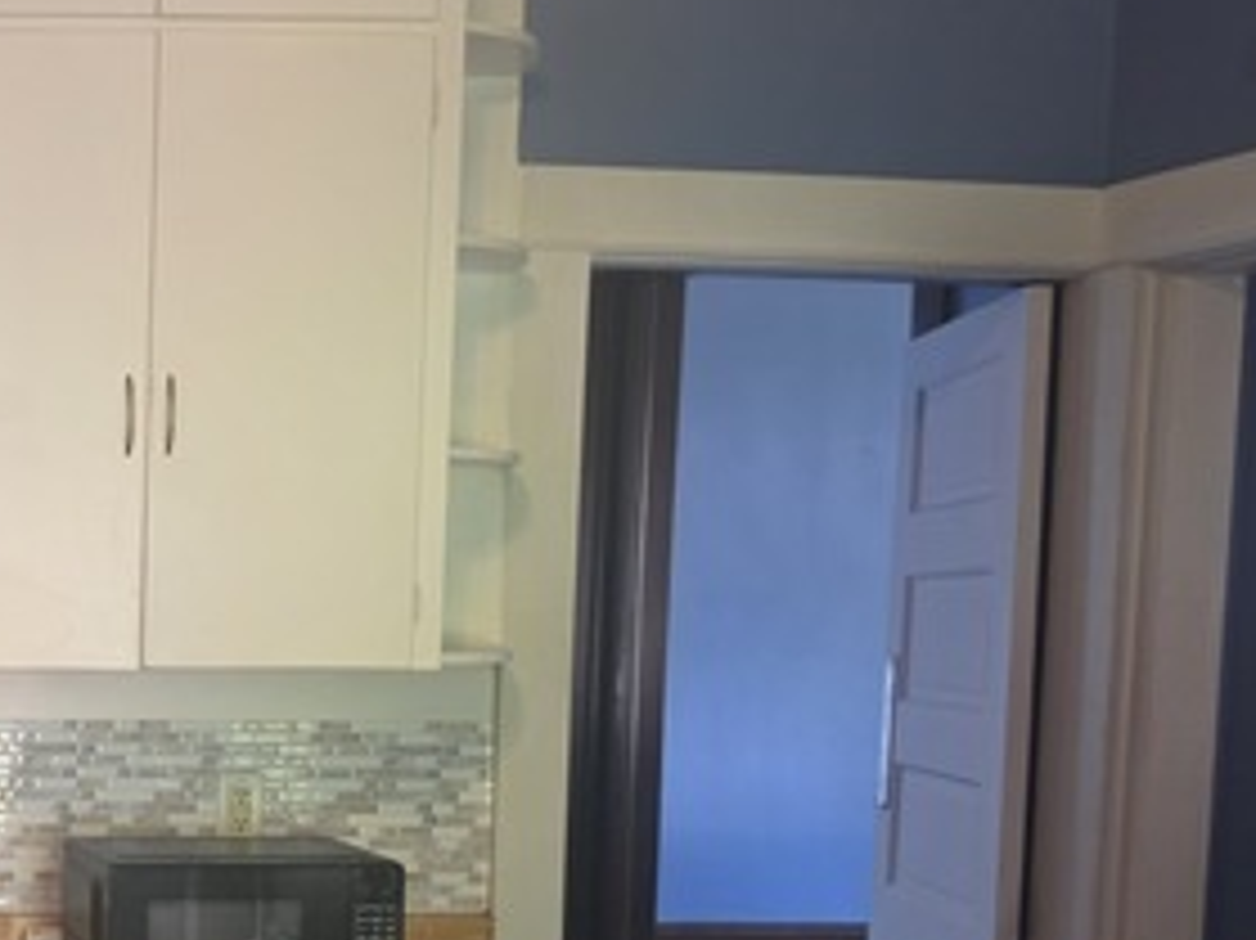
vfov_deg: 26.0
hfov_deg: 30.2
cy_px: 765
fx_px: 1995
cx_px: -218
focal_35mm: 55
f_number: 1.4
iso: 320
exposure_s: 1/120
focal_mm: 6.5
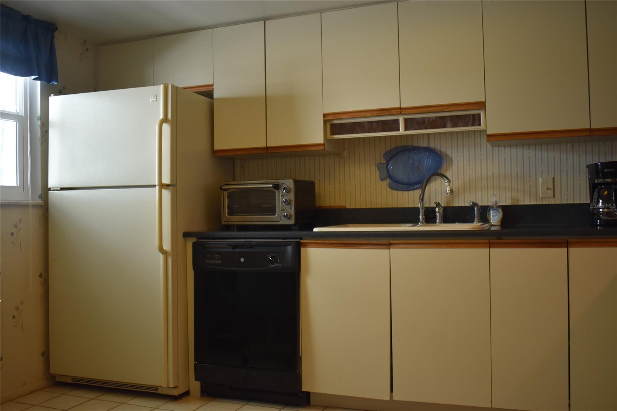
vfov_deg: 38.3
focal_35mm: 34
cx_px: 308
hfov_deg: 55.1
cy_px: 206
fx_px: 591
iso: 800
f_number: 3.8
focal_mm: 23
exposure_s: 1/160
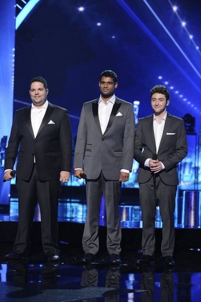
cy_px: 151
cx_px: 100
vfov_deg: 17.7
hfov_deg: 11.8
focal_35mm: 116
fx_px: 973
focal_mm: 116
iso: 5000
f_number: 4.5
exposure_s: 1/320
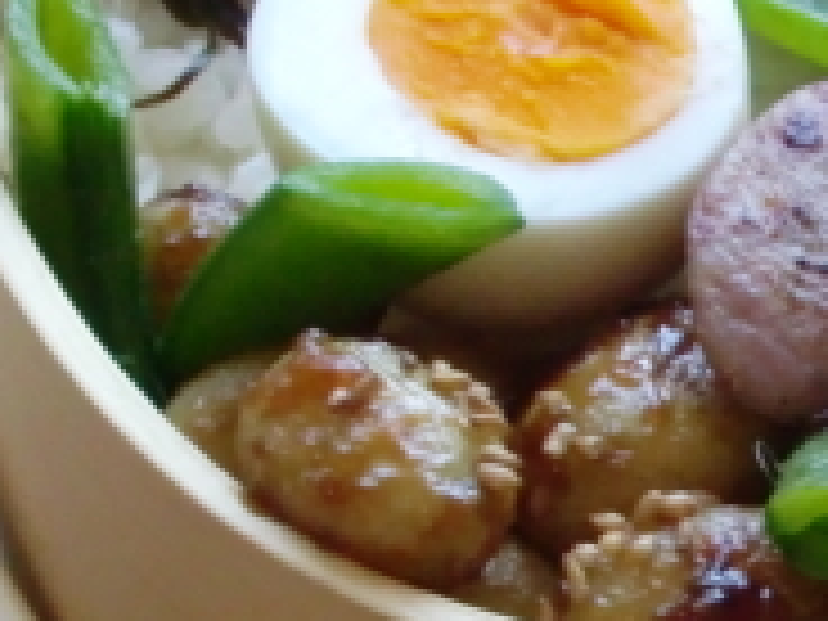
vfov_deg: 5.2
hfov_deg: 6.7
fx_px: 6865
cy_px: 742
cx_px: 1449
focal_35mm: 287
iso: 400
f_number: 4.1
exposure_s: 1/80
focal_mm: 11.7
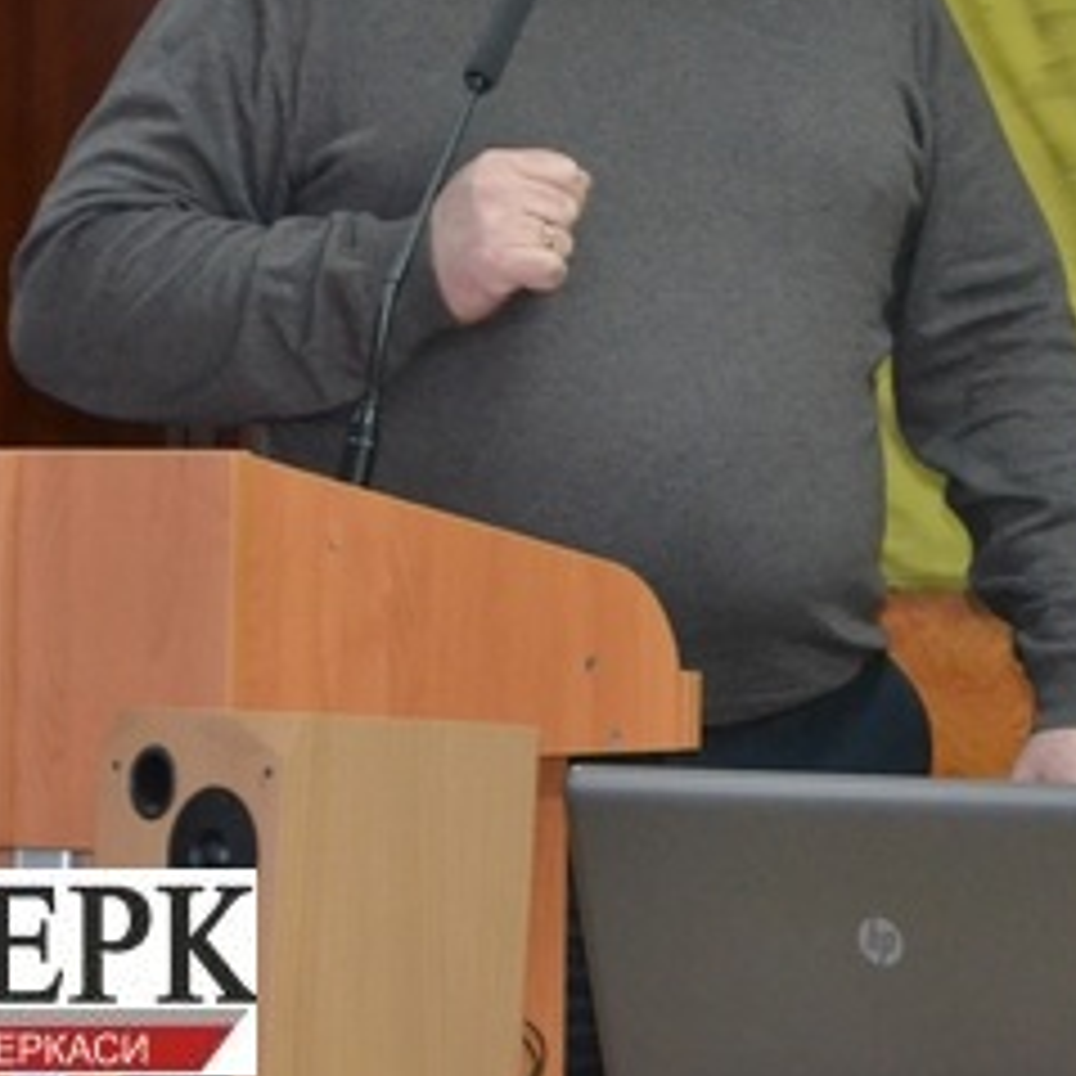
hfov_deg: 9.3
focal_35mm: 188
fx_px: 6616
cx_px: 779
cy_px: 133
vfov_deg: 9.3
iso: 3200
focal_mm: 55
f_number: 5.6
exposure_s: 1/60
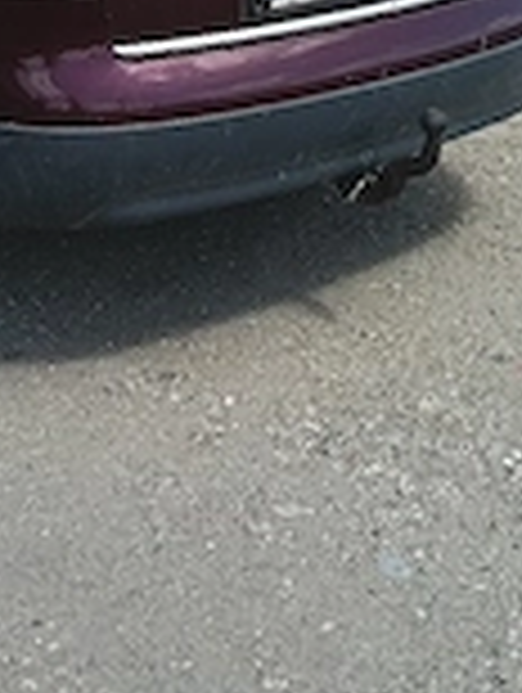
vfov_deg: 25.0
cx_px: 135
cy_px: -135
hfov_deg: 20.9
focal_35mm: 70
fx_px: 1404
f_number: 1.8
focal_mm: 3.98
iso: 64
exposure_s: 1/556
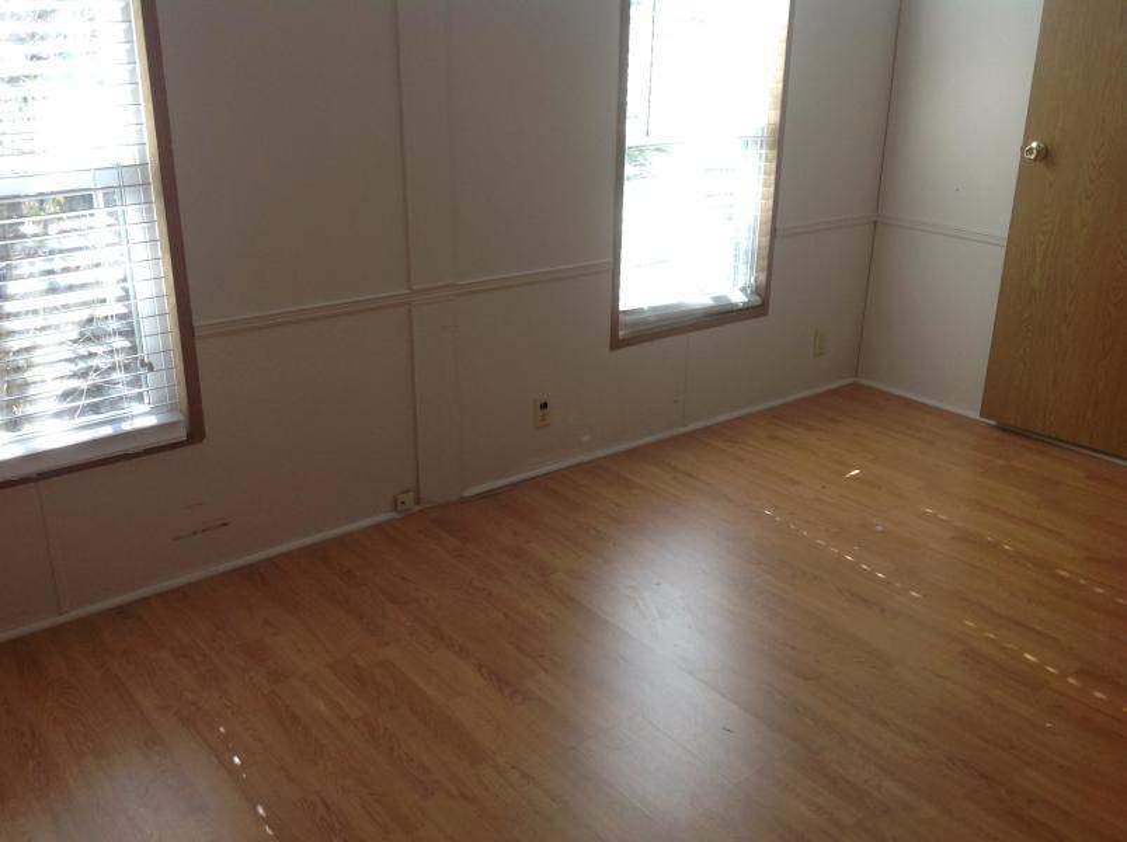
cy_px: 421
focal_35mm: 35
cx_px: 564
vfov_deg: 40.6
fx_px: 1138
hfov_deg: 52.7
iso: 64
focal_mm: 4.28
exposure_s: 1/60
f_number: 2.4
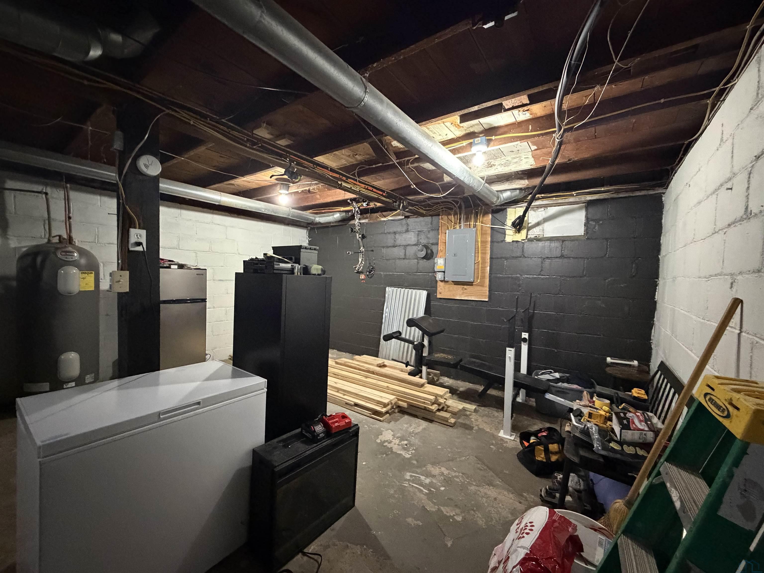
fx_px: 309
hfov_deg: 102.1
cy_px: 286
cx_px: 382
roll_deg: -1.1
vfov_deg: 85.7
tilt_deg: -1.9
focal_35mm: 14
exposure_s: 1/40
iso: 1250
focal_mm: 2.22
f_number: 2.2
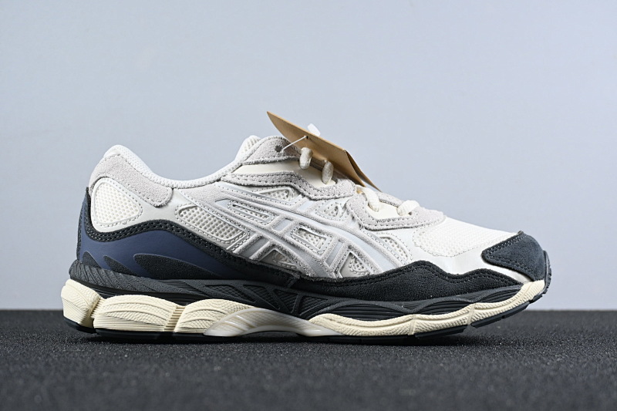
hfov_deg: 32.6
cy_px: 206
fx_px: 1054
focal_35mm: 62
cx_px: 308
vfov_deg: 22.1
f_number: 5.6
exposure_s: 1/125
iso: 720
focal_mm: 41
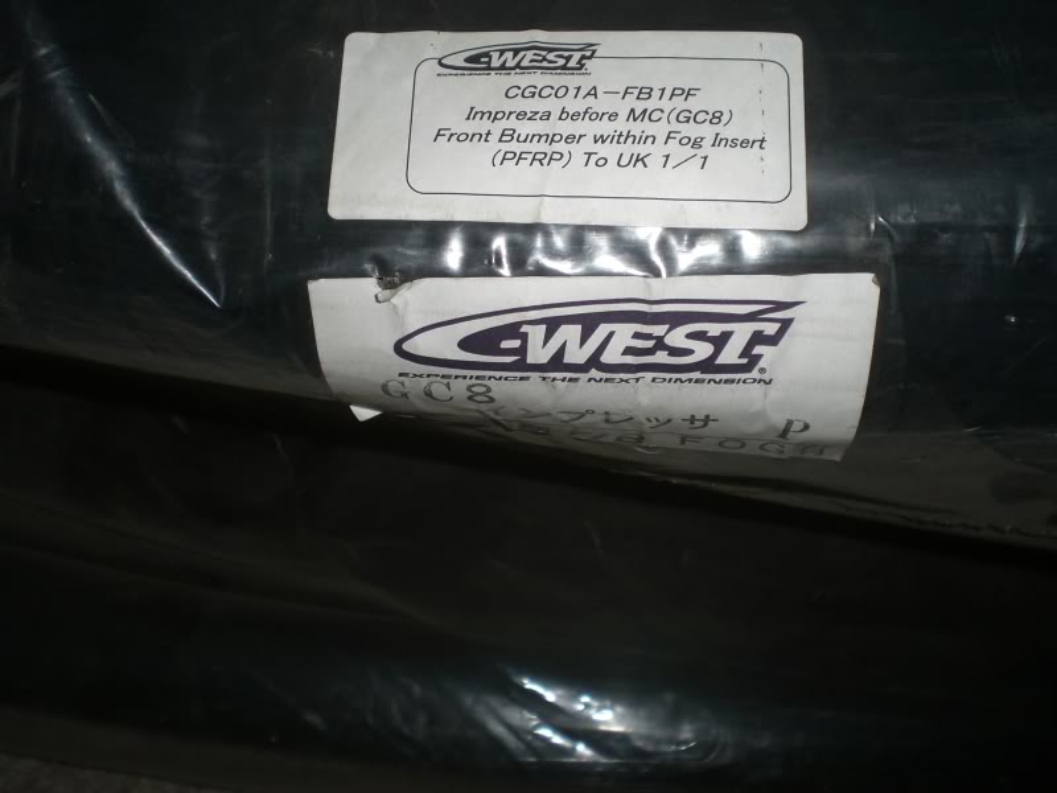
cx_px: 528
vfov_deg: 37.7
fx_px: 1160
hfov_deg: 49.0
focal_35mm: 38
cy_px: 396
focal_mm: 6.3
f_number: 3.1
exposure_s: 1/60
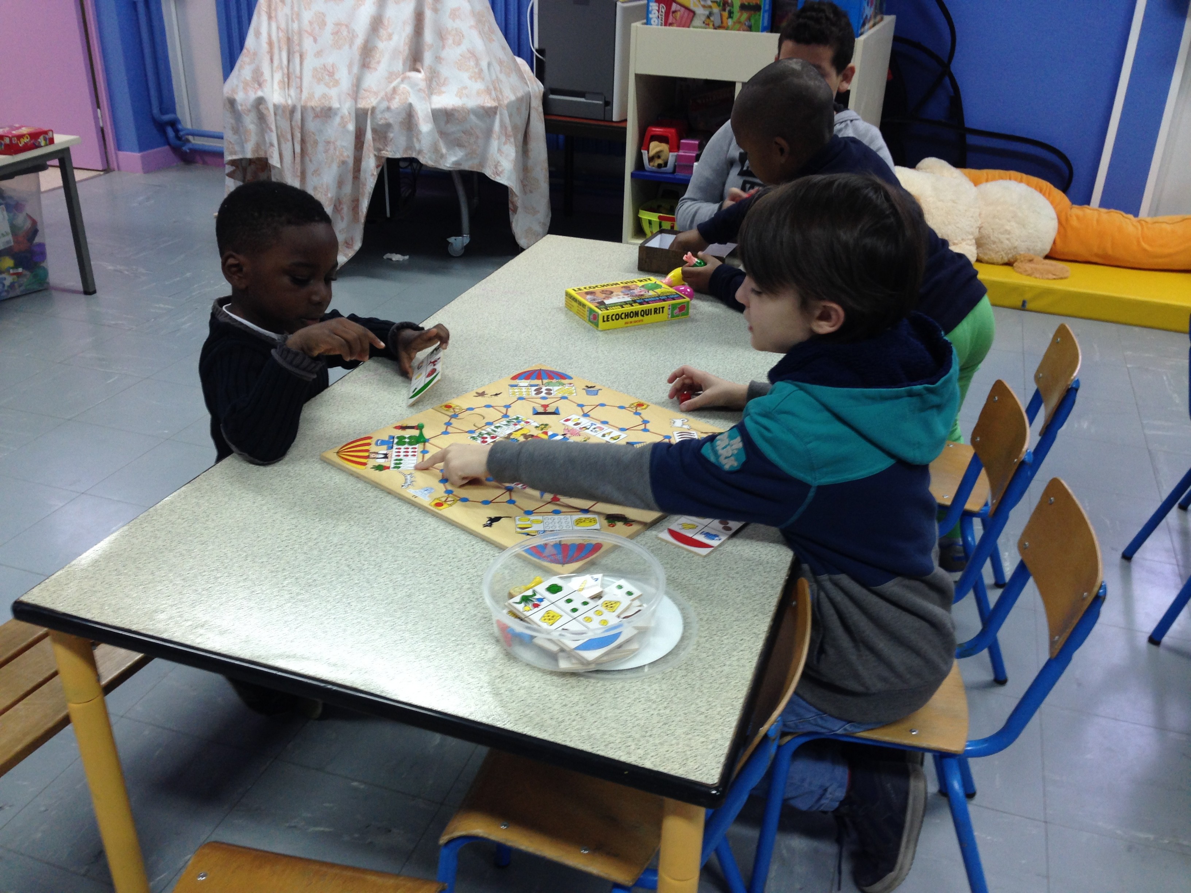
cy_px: 446
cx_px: 596
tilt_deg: -27.0
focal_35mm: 33
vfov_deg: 42.9
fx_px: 1135
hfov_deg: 55.4
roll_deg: +0.0
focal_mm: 4.12
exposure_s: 1/20
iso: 80
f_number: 2.4
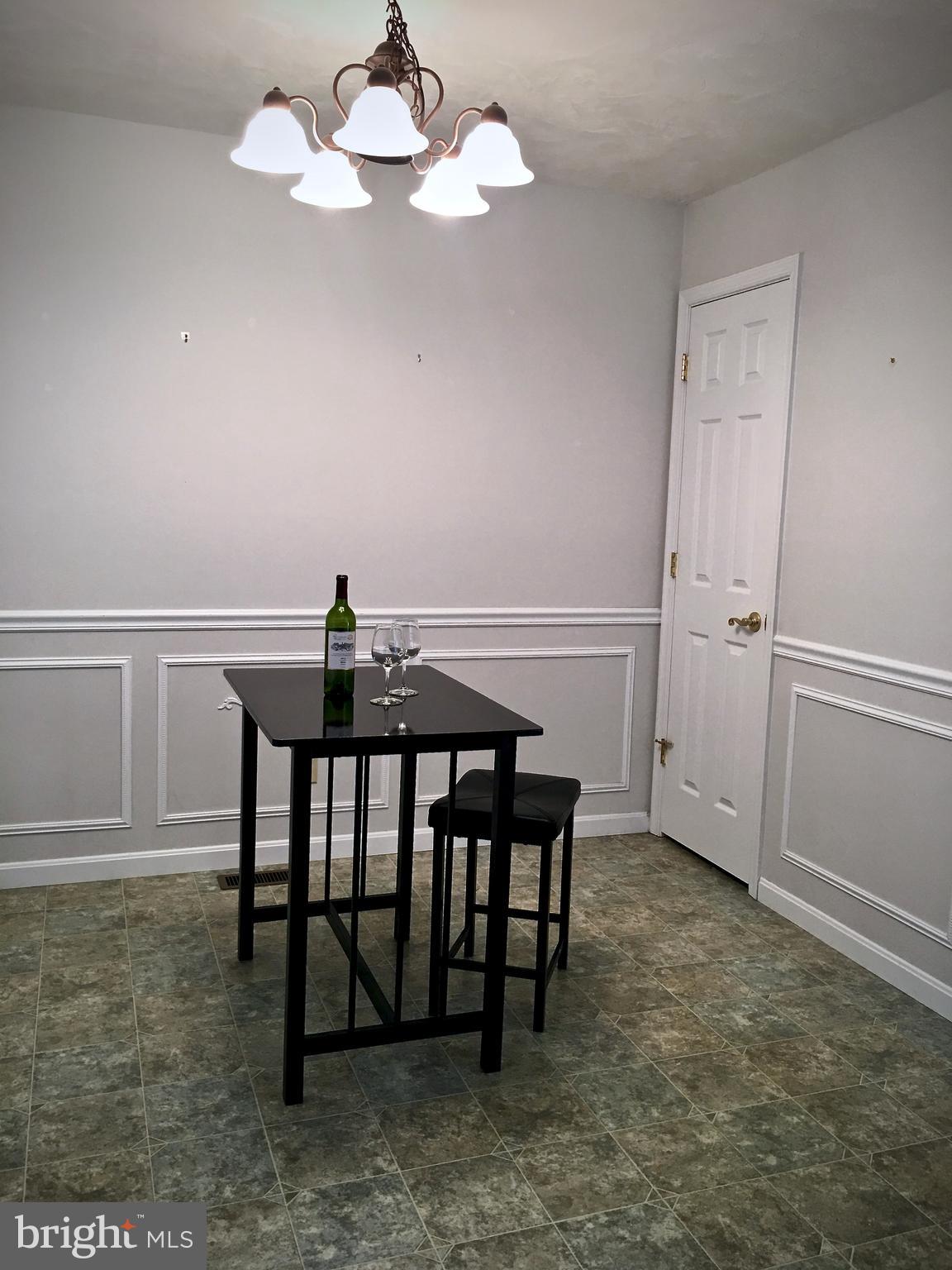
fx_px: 1063
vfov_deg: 61.7
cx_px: 476
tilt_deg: -6.7
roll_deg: -2.2
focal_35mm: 29
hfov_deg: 48.2
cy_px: 635
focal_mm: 4.15
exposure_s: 1/15
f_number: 2.2
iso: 25
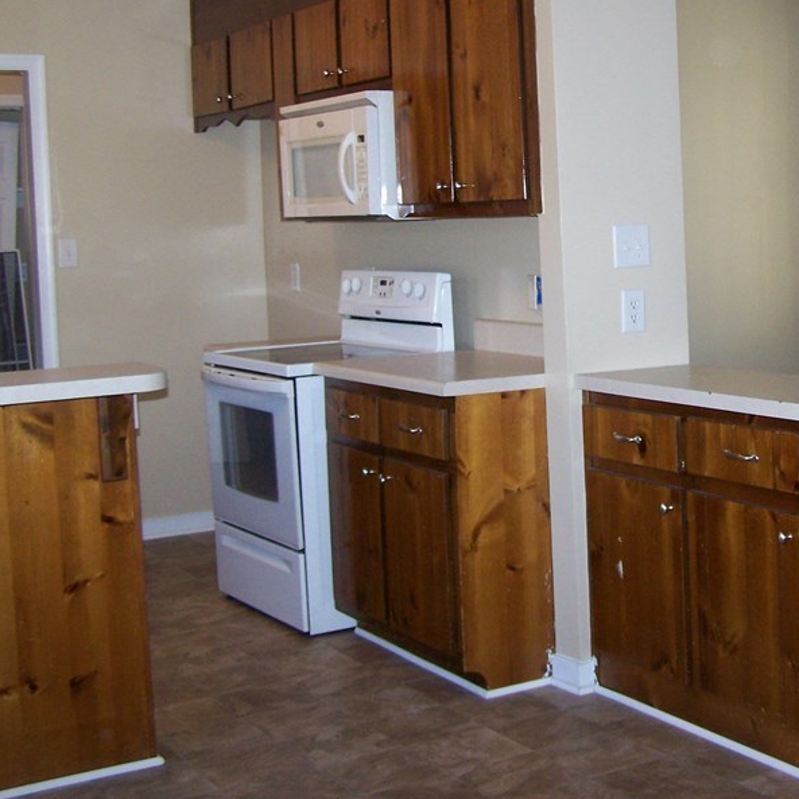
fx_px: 1515
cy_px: 296
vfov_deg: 29.4
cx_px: 630
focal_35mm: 58
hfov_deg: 29.0
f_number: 2.8
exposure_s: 1/60
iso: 160
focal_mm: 6.3
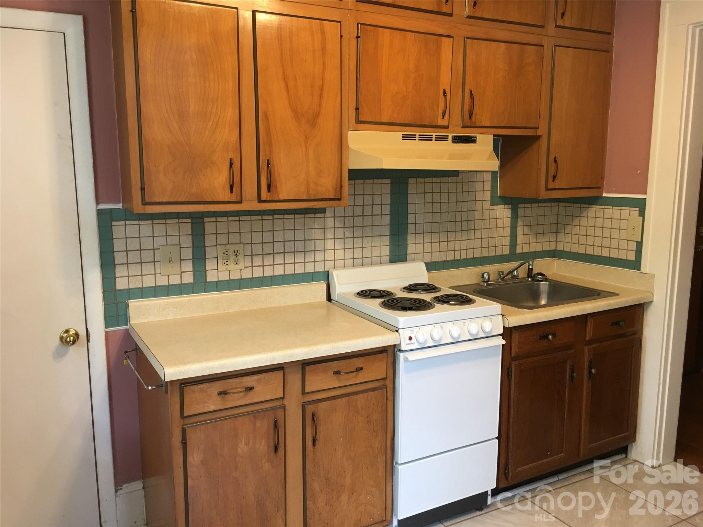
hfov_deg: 61.7
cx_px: 352
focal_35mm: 29
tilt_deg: -8.0
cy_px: 264
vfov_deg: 48.2
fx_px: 589
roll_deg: +0.0
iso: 32
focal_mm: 4.15
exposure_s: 1/15
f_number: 2.2
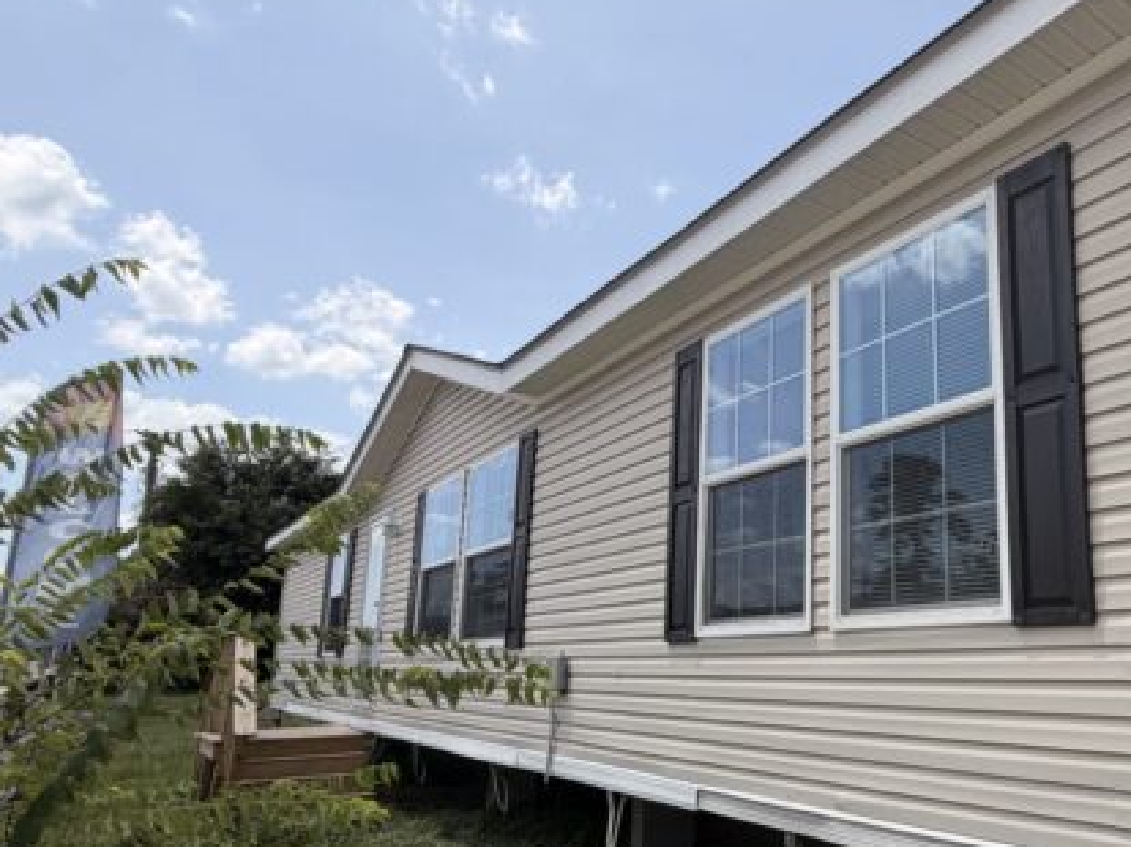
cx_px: 918
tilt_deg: +12.0
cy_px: 492
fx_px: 849
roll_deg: +1.7
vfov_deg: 52.8
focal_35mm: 26
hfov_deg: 61.3
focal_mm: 2.22
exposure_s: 1/770
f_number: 2.2
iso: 25
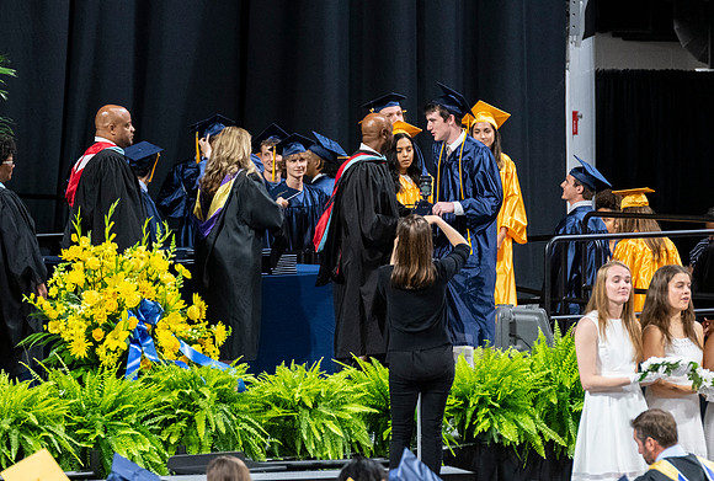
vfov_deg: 4.1
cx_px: 446
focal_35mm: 337
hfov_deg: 6.1
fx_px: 6714
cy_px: 244
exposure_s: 1/200
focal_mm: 190
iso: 2000
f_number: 4
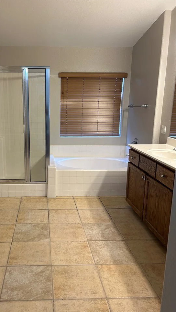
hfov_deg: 38.3
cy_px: 158
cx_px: 52
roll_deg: +0.1
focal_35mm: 30
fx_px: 249
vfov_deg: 64.3
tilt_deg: -12.4
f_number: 1.5
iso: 125
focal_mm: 5.7
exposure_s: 1/120
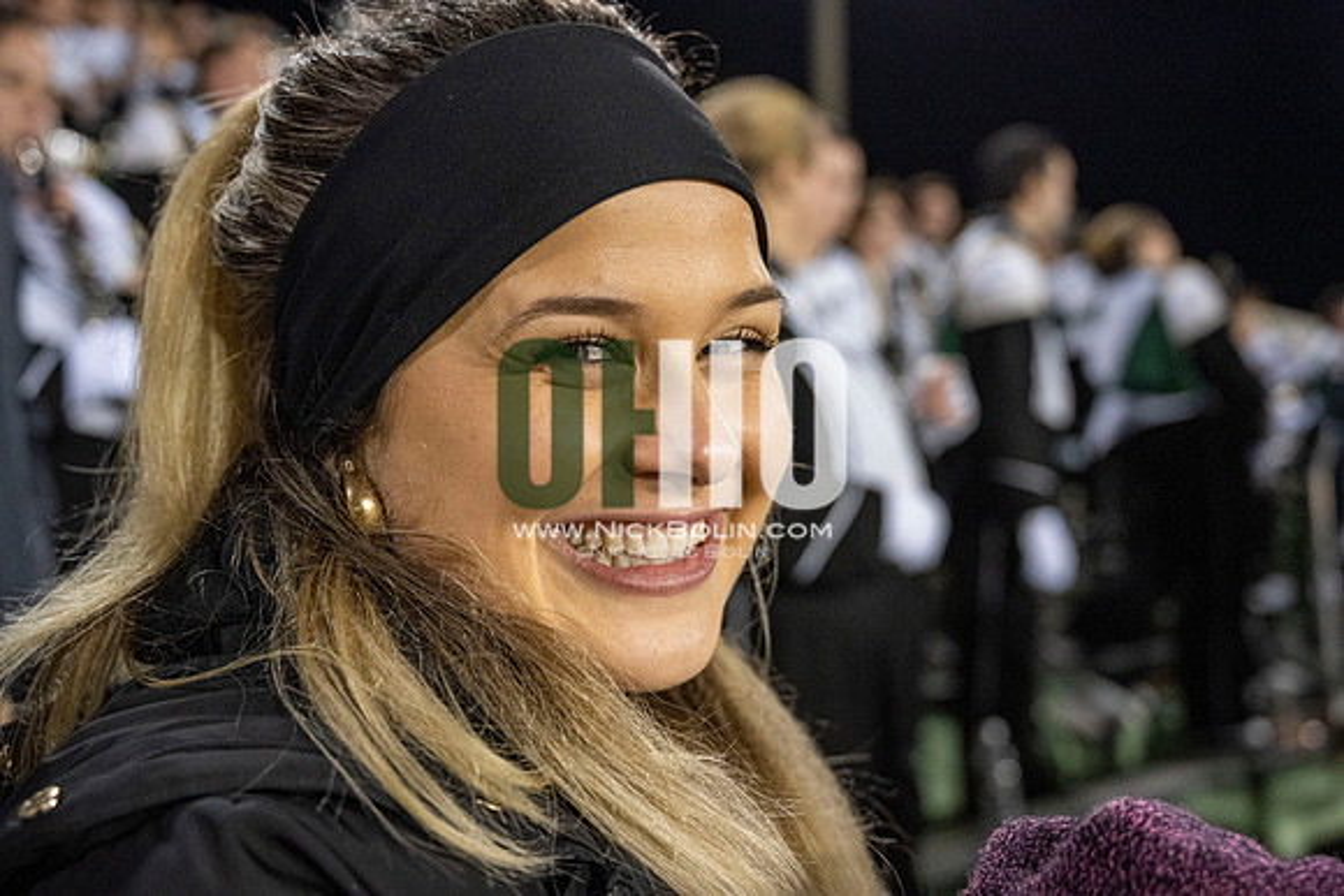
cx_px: 672
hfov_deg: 46.4
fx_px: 1568
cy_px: 448
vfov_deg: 31.9
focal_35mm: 42
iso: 2500
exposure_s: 1/500
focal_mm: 42
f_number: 4
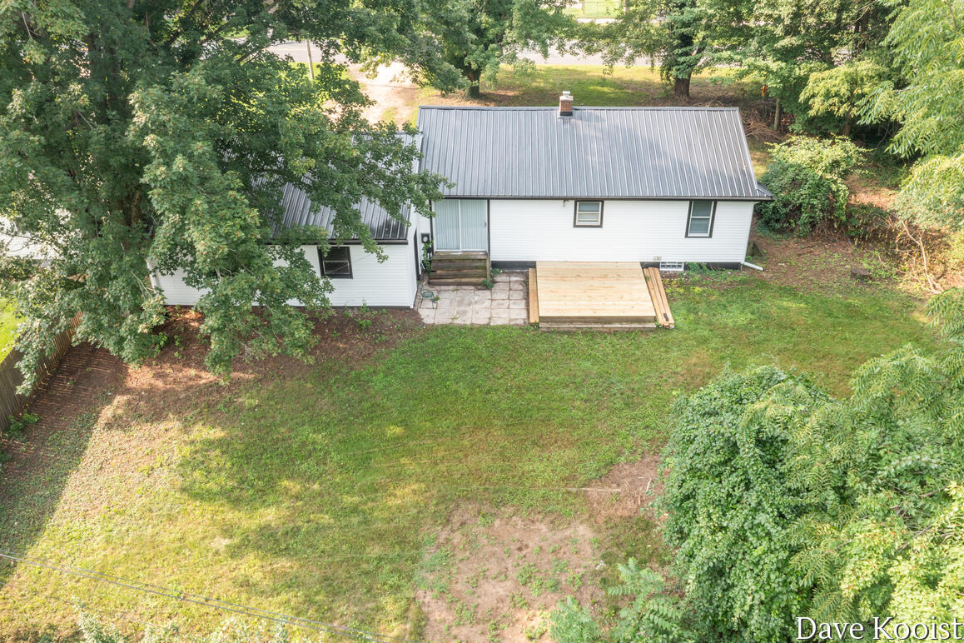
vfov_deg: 45.0
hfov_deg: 63.6
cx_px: 499
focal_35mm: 29
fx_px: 776
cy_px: 322
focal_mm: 10.26
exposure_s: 1/15
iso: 100
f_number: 9
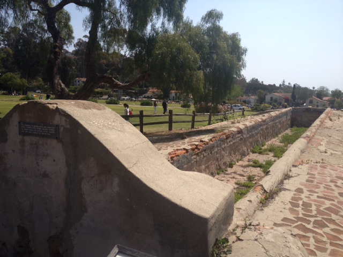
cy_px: 128
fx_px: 347
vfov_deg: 40.7
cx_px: 172
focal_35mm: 35
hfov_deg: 52.6
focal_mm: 4.28
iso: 64
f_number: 2.4
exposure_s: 1/2045
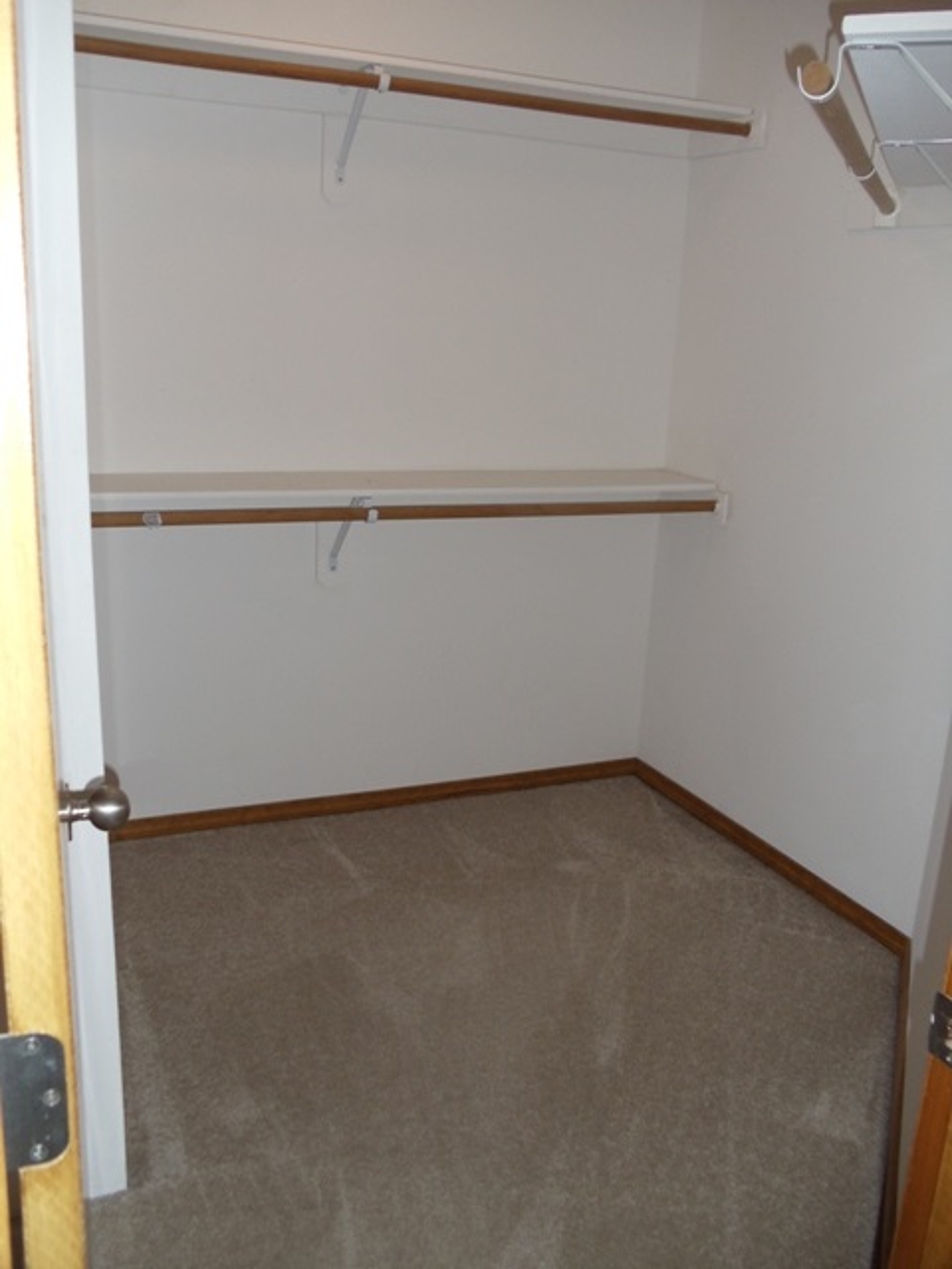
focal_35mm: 44
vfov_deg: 42.9
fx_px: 1613
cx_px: 476
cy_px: 634
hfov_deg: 32.9
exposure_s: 1/30
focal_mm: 6
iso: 100
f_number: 3.5
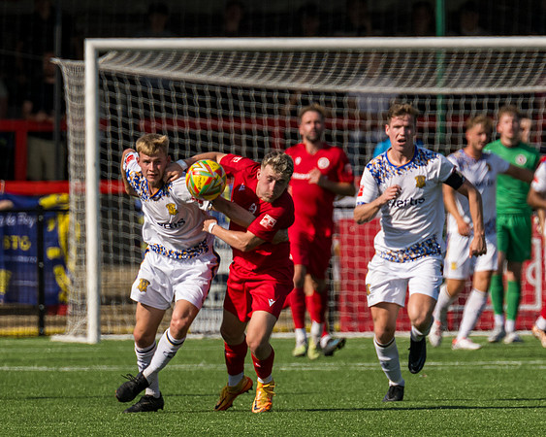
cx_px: 368
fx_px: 12443
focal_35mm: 770
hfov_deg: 2.5
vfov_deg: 2.0
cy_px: 284
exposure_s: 1/2500
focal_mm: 280
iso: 200
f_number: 4.5
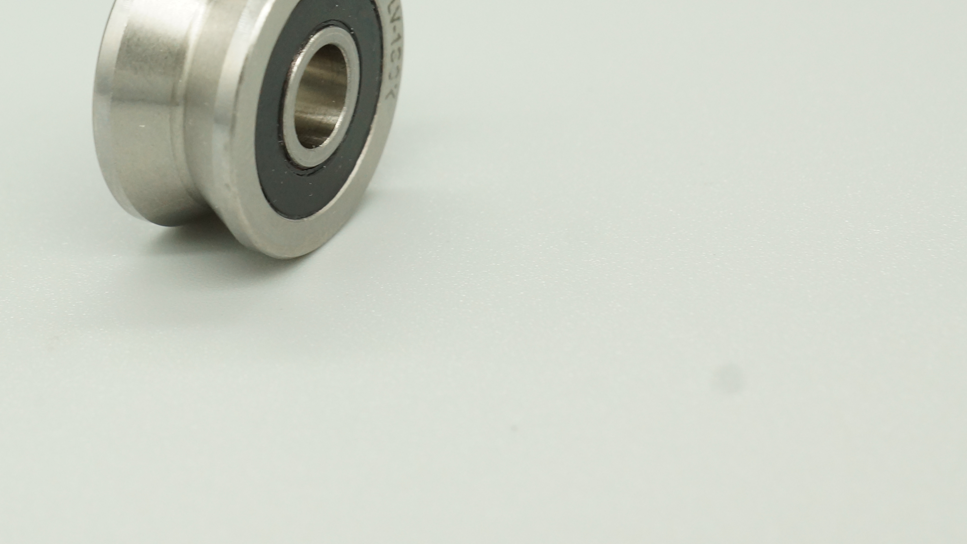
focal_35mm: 141
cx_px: 219
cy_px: 3
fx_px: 3615
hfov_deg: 15.2
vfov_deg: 8.6
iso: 400
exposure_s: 1/60
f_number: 8
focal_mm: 50
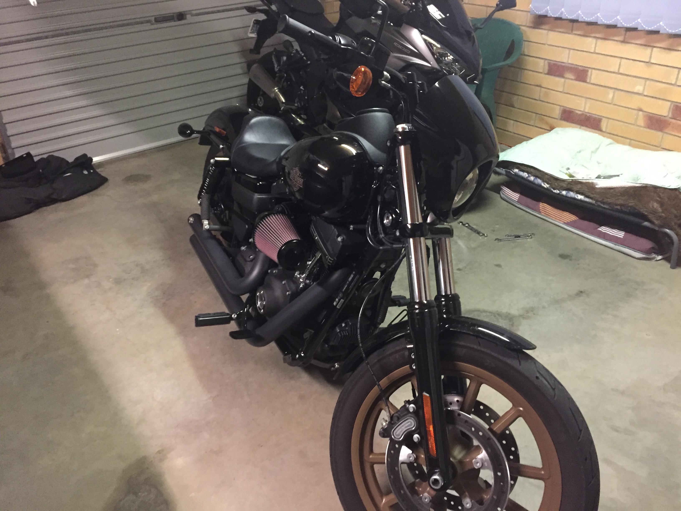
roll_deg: +1.7
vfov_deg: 48.2
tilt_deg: -32.2
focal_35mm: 29
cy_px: 256
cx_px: 340
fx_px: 571
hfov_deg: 61.7
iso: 400
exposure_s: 1/17
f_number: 2.2
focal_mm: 4.15
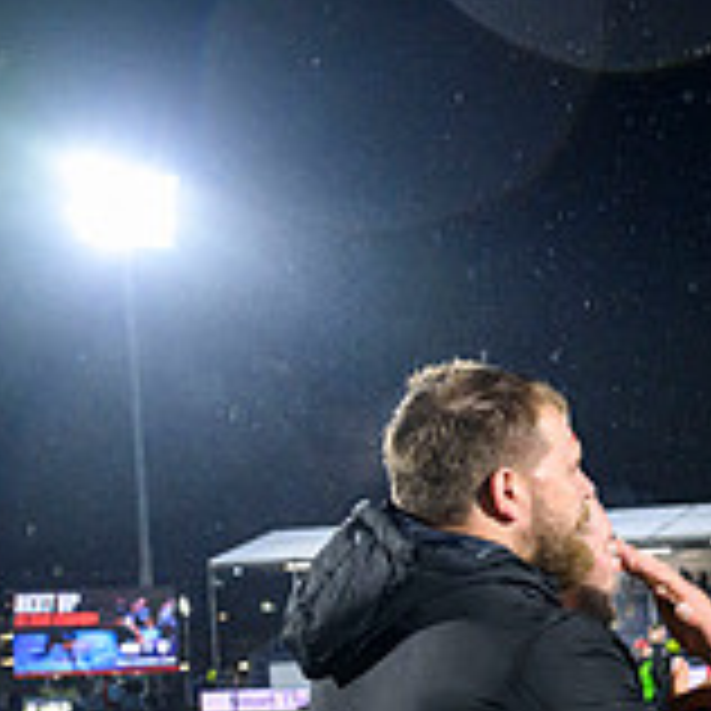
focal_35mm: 75
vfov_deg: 22.5
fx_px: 1743
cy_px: 650
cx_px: 1269
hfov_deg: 18.3
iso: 5000
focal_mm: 24
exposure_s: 1/800
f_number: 3.2
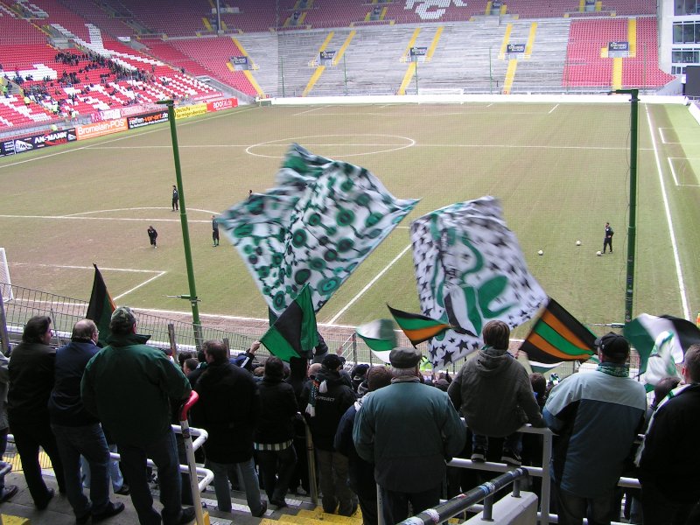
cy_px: 262
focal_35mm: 38
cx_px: 350
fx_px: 768
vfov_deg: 37.7
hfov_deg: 49.0
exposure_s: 1/50
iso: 50
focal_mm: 5.8
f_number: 4.5
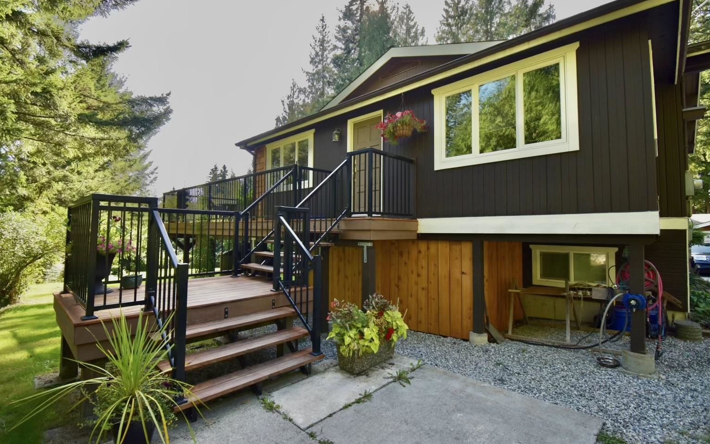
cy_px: 220
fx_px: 310
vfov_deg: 71.3
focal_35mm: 16
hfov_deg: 97.8
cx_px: 348
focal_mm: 10
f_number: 4.5
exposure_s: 1/200
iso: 200
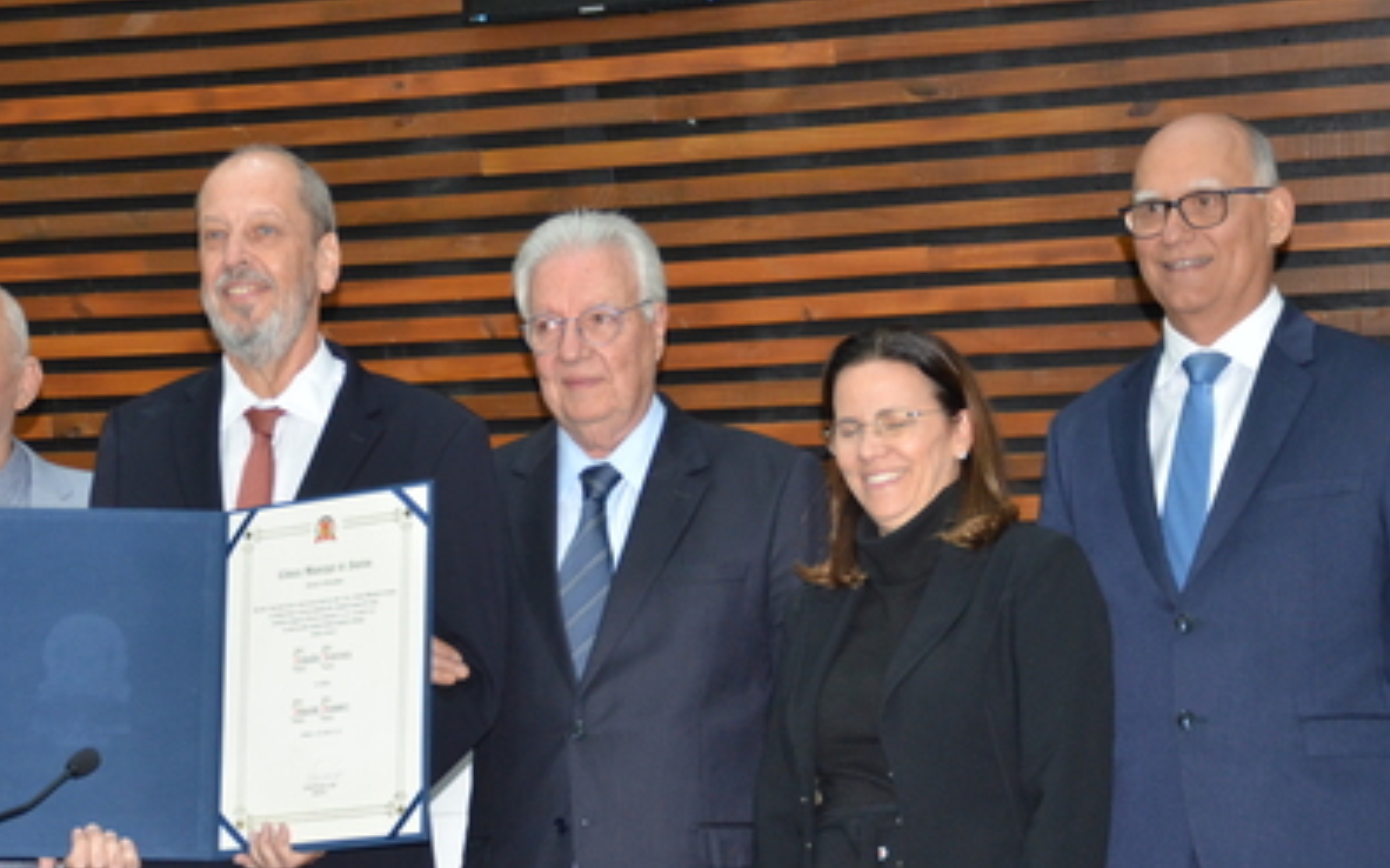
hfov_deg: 18.2
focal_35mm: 114
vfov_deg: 11.5
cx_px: 448
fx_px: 4317
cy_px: 438
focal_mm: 42
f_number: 4.5
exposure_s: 1/60
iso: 800
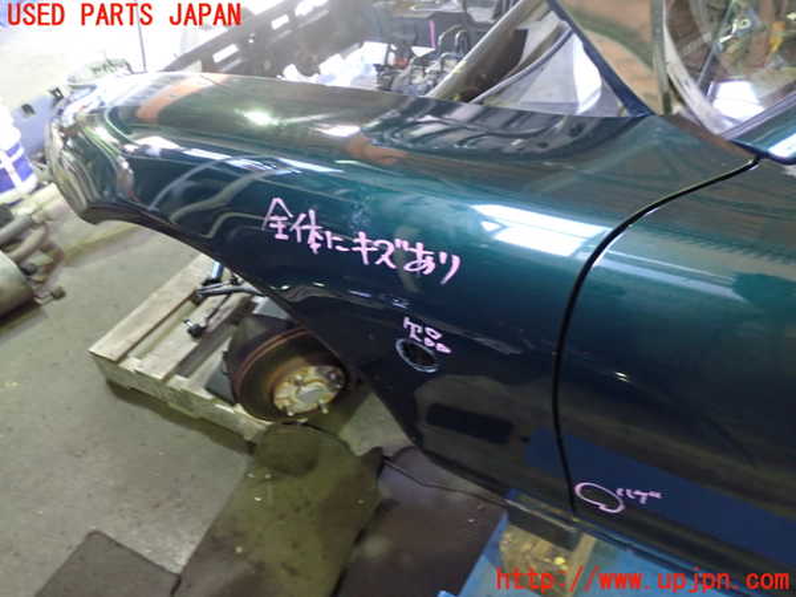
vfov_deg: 46.8
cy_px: 298
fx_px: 690
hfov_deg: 60.0
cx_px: 398
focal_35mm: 30
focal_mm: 5.4
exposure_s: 1/15
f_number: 2.3
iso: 800
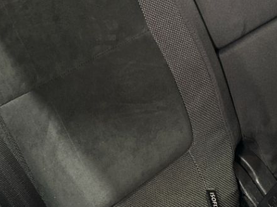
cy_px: 81
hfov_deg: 18.6
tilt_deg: -21.7
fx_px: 840
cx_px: 206
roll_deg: +2.6
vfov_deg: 14.1
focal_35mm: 105
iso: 800
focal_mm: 6.86
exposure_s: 1/30
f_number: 1.78
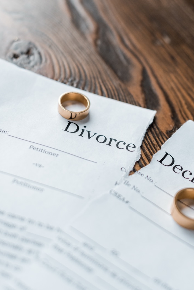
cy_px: 112
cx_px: 142
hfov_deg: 17.9
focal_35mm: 76
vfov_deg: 26.6
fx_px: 614
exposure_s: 1/200
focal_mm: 50
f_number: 2.8
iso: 320
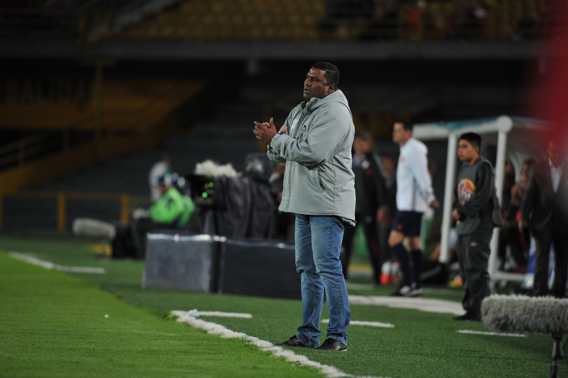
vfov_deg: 3.4
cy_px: 189
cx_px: 284
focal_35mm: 400
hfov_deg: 5.2
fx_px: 6307
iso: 1600
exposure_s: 1/640
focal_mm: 400
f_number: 4
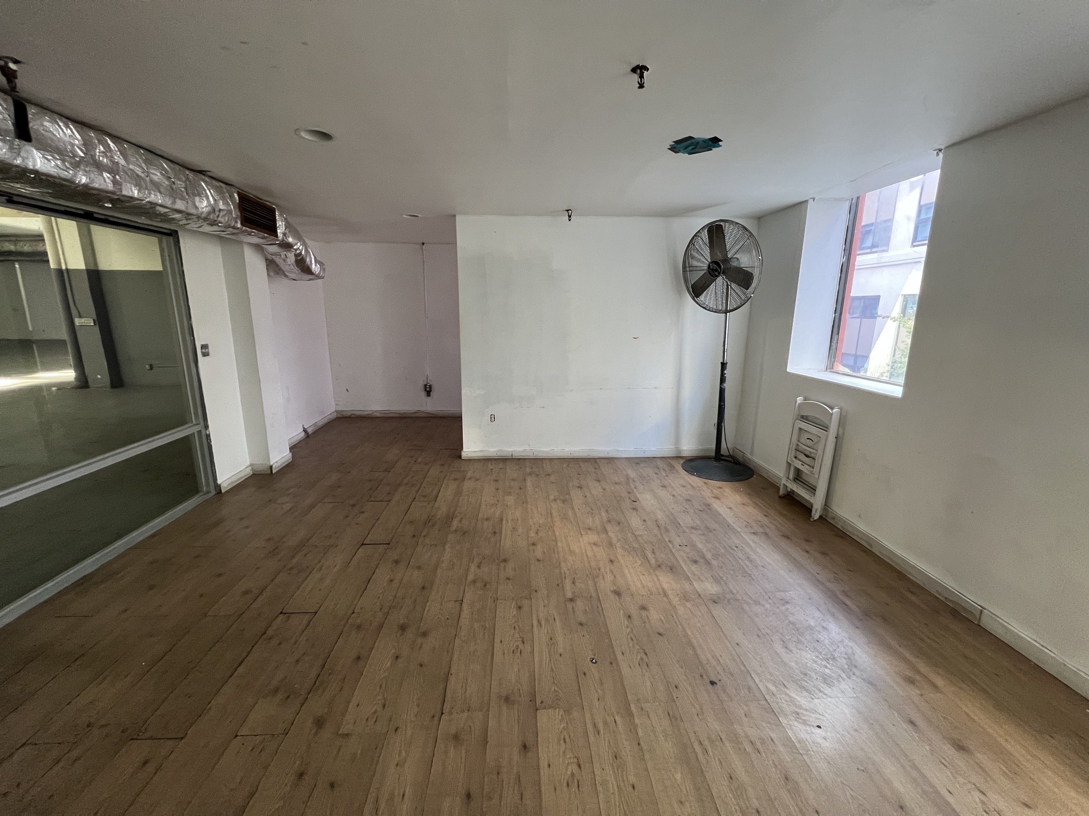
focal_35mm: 13
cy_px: 408
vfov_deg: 89.9
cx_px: 544
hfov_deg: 106.2
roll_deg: -0.3
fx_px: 409
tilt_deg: -12.9
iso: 320
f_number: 1.8
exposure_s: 1/60
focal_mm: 1.57
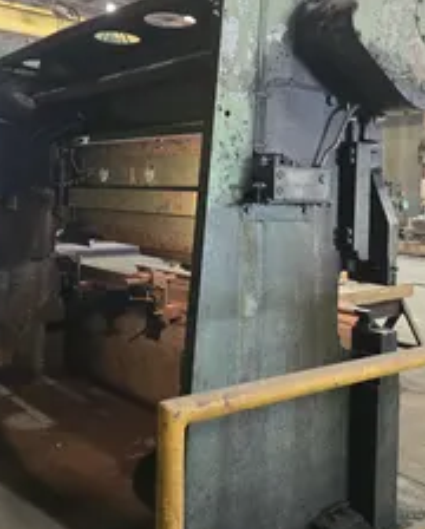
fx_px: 627
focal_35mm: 40
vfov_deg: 45.4
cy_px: 201
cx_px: 210
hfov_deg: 37.4
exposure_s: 1/60
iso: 640
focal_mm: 5.4
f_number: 1.8
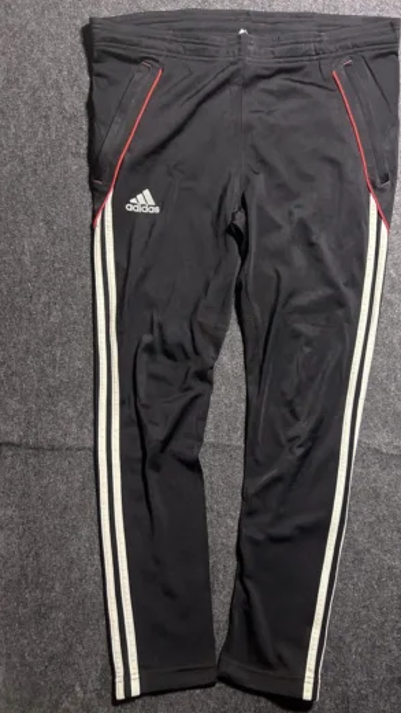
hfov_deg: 39.9
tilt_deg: -58.0
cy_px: 359
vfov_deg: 66.1
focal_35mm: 29
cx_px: 246
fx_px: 548
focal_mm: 5.7
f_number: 1.5
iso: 400
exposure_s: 1/50
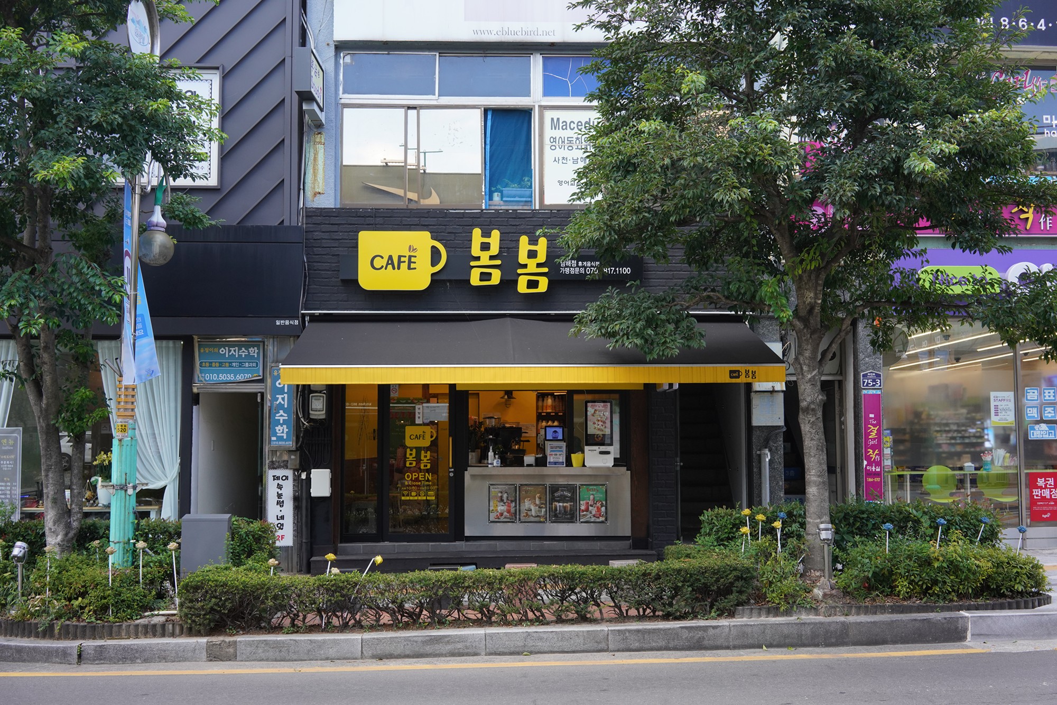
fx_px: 1028
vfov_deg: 37.9
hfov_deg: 54.4
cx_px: 528
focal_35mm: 35
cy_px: 352
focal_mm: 35
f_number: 11
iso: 800
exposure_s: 1/100
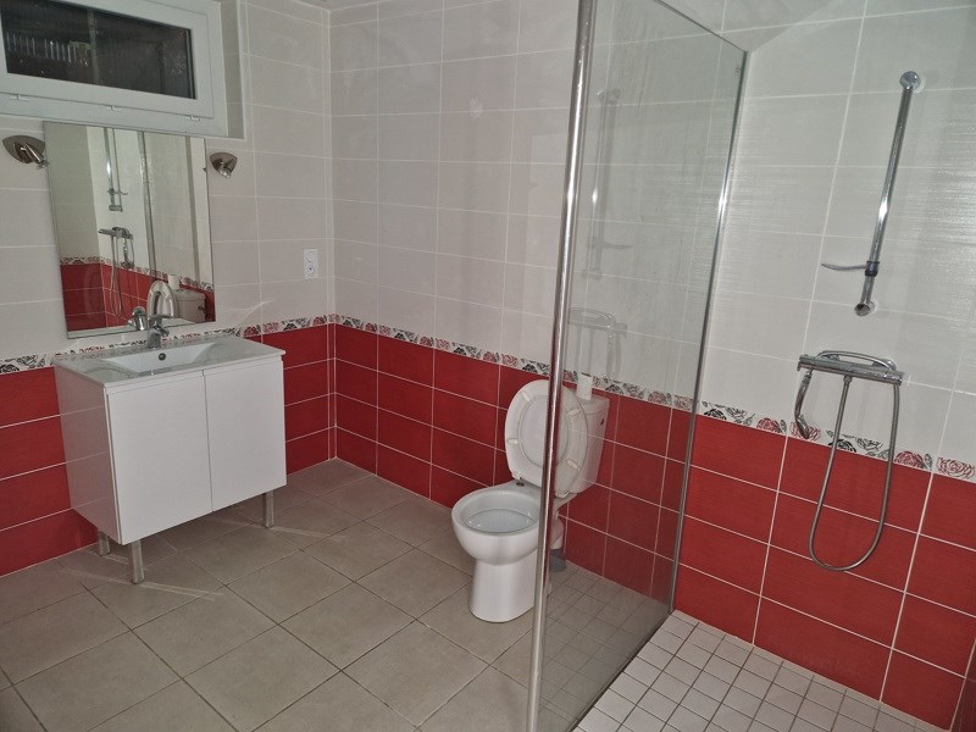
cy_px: 366
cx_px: 488
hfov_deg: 73.9
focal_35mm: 23
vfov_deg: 58.9
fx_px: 648
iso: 640
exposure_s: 1/33
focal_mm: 5.4
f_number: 1.8
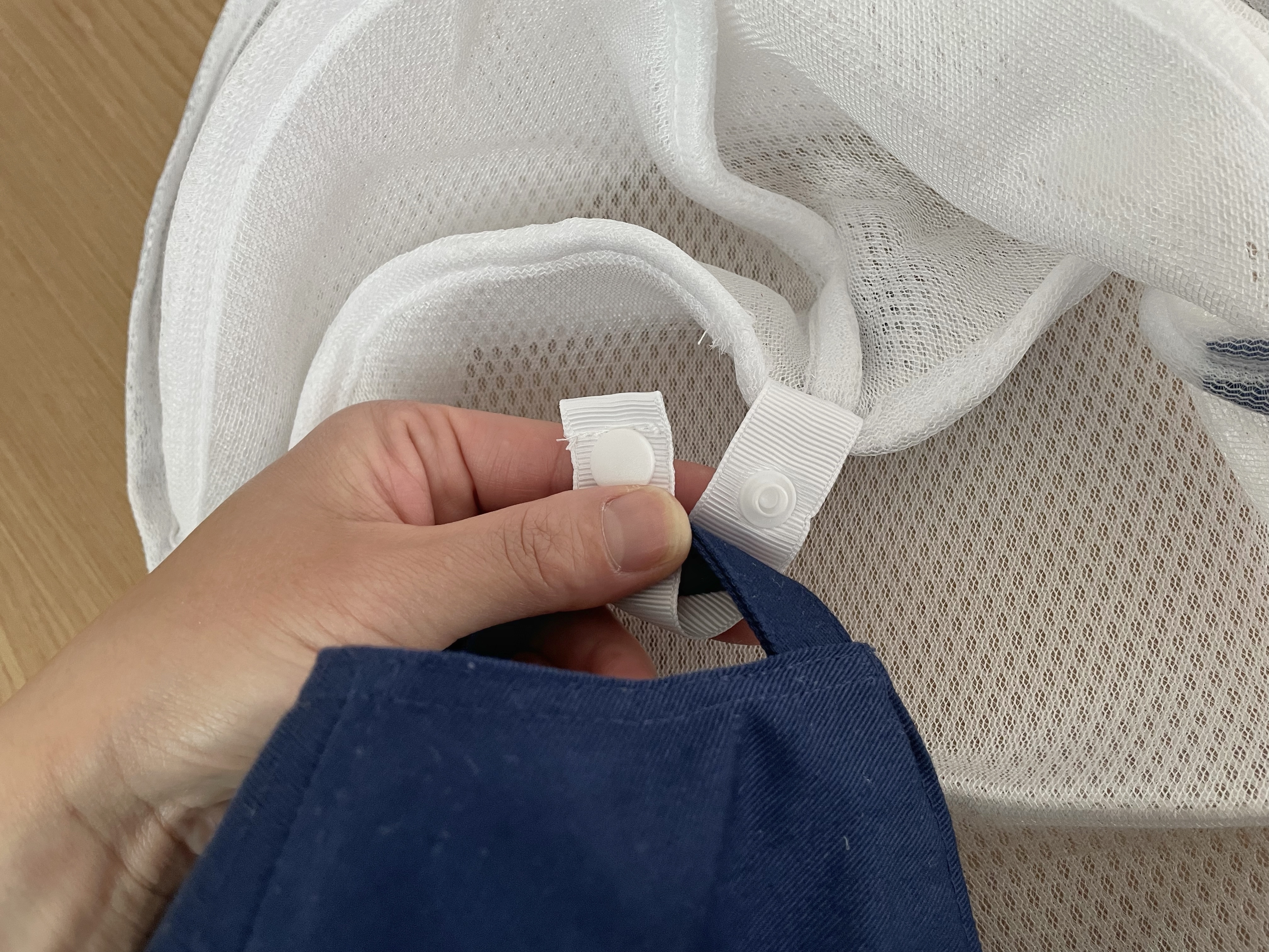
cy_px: 476
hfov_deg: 67.3
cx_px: 634
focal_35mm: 26
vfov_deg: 53.1
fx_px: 953
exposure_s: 1/60
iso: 160
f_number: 1.6
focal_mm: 4.2
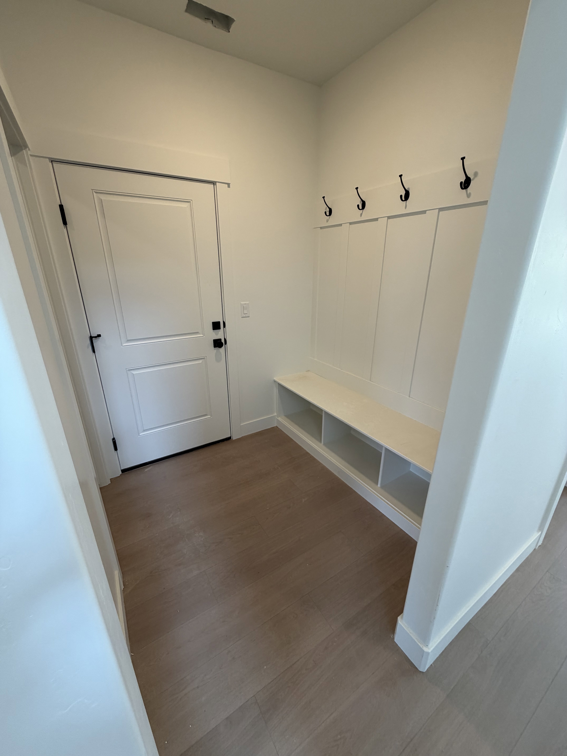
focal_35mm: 14
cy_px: 378
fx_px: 306
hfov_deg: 85.7
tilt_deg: -20.4
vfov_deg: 102.1
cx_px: 284
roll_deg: +0.0
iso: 125
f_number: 2.2
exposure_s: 1/120
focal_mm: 2.22
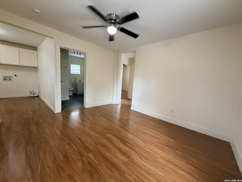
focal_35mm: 14
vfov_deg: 85.7
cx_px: 121
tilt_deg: -5.7
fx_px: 98
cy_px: 91
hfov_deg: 102.1
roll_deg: -4.1
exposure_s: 1/60
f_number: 2.2
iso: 400
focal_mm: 2.22
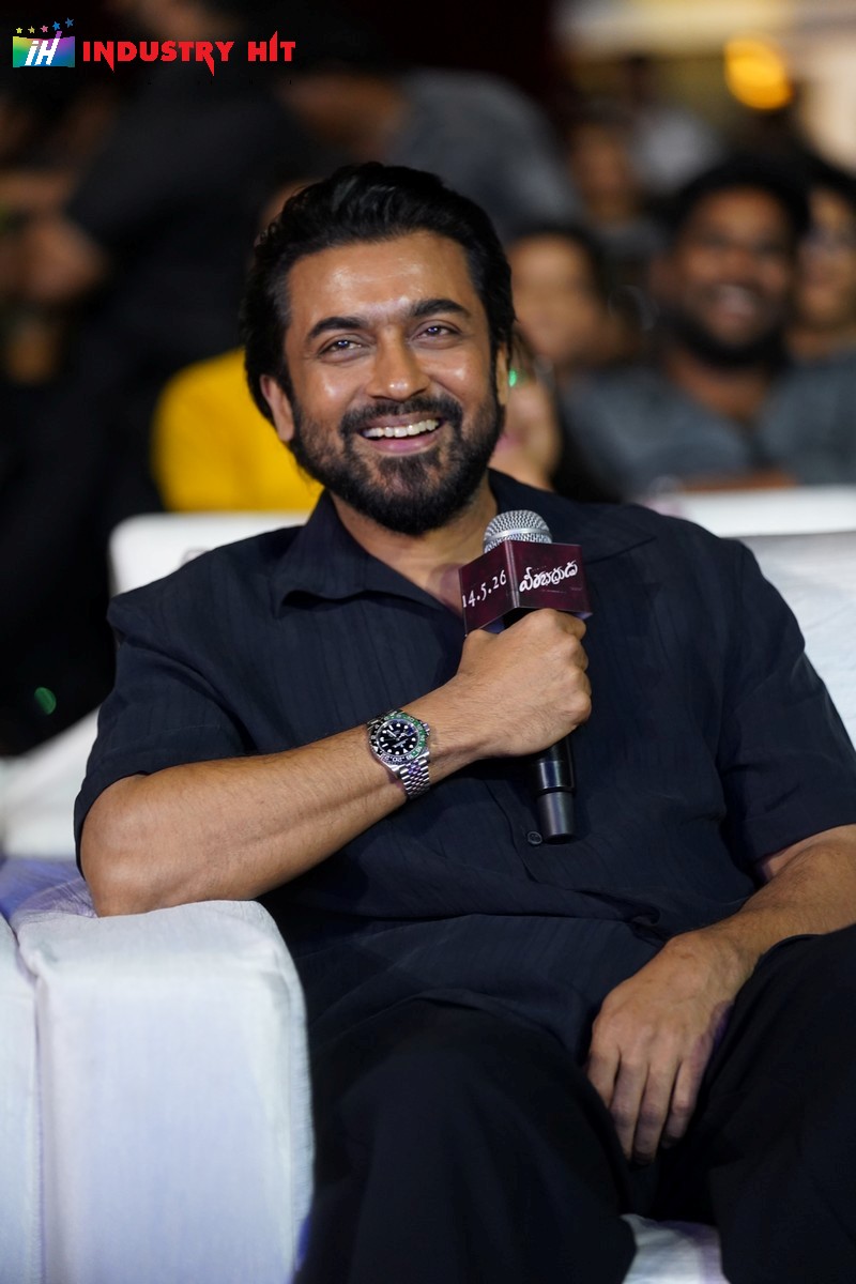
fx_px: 5492
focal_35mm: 154
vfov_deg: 13.3
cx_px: 428
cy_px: 642
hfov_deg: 8.9
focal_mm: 154
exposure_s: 1/125
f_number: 2.8
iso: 3200
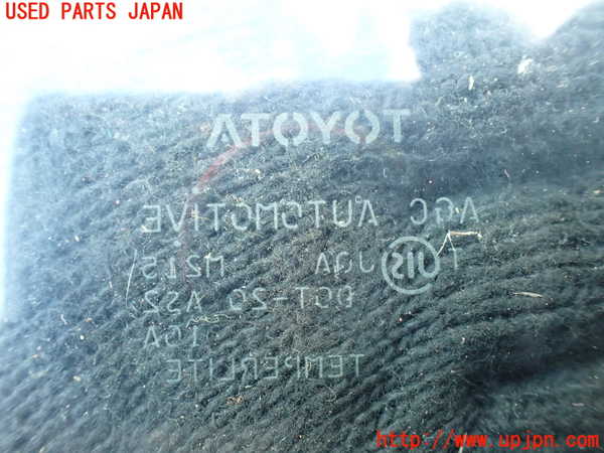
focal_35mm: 30
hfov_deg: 60.0
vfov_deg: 46.8
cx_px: 302
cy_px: 226
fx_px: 523
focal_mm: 5.4
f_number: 2.3
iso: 500
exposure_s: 1/125
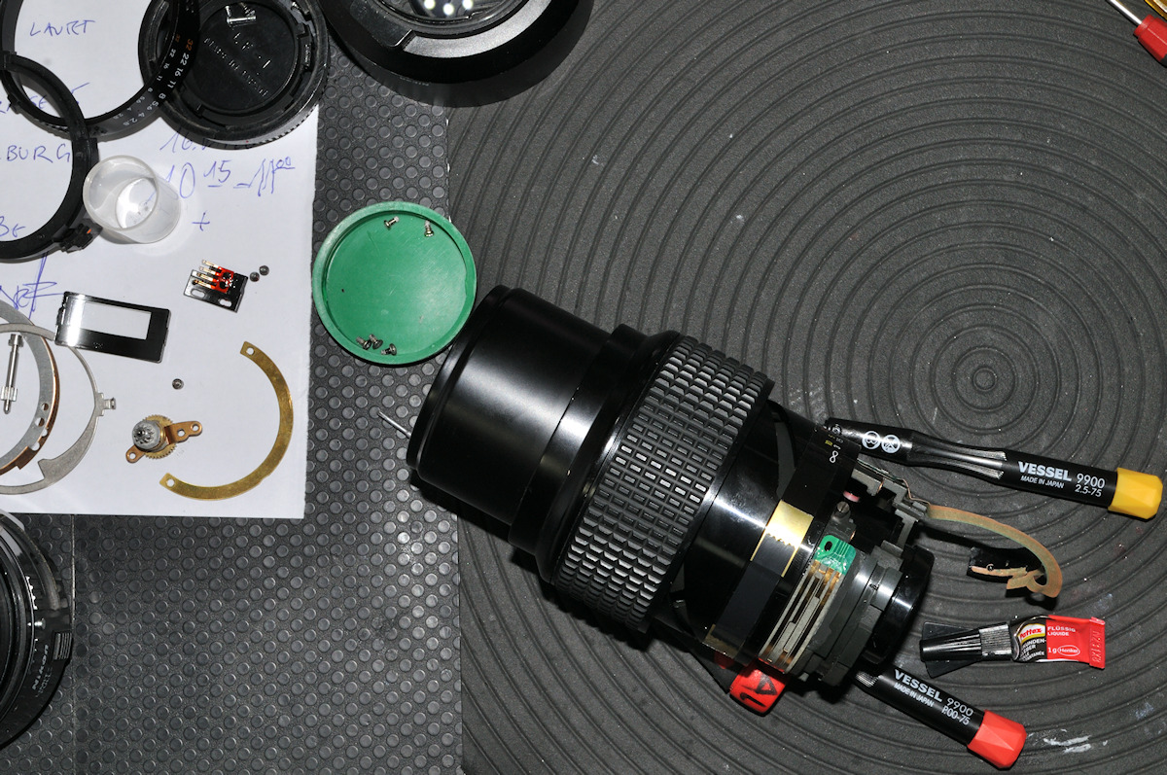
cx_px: 584
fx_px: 1845
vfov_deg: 23.7
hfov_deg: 35.1
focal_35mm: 57
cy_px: 388
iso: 200
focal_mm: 38
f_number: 16
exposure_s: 1/60
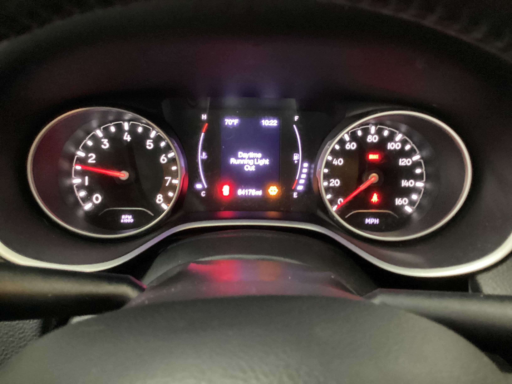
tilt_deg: -27.5
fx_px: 459
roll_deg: -3.3
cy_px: 192
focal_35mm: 31
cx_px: 256
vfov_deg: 45.4
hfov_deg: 58.4
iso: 500
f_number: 2.4
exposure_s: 1/25
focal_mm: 3.3
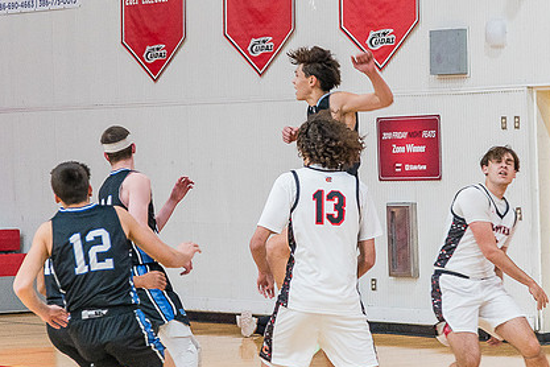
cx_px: 286
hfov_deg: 12.3
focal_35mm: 167
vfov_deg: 8.2
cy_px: 149
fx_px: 2551
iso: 5000
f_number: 4
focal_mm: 120
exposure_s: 1/320
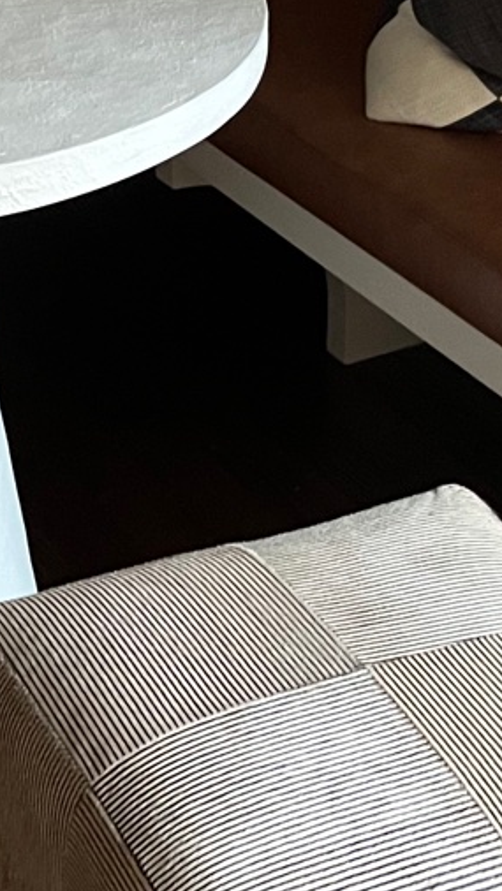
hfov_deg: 13.0
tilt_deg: -22.0
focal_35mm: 90
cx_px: -144
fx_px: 2128
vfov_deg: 22.8
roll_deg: +4.7
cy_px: 25
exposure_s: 1/30
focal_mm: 5.1
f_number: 1.6
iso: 500
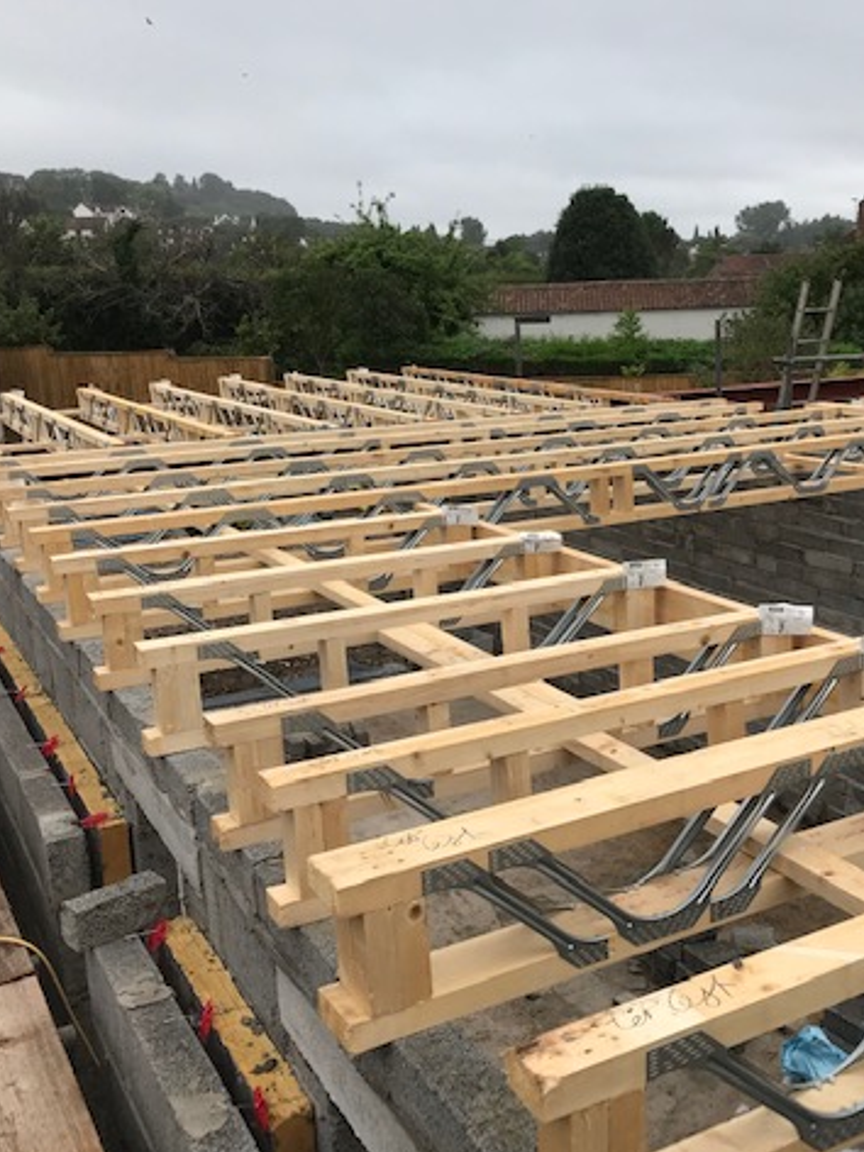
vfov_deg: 49.0
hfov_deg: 37.1
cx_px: 610
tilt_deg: -13.7
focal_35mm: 38
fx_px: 1265
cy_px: 583
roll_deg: +2.5
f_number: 1.8
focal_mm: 3.99
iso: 20
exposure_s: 1/496
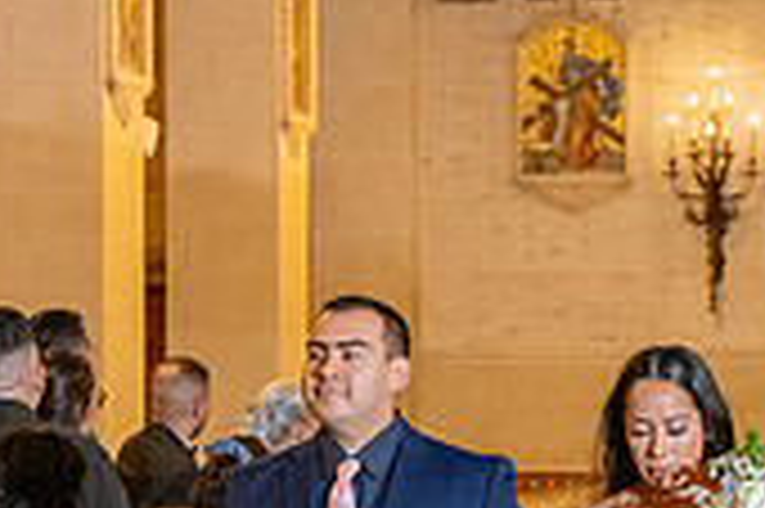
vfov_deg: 5.7
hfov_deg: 8.6
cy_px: 668
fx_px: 5074
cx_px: 490
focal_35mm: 239
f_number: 4.5
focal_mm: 70
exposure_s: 1/200
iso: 2000
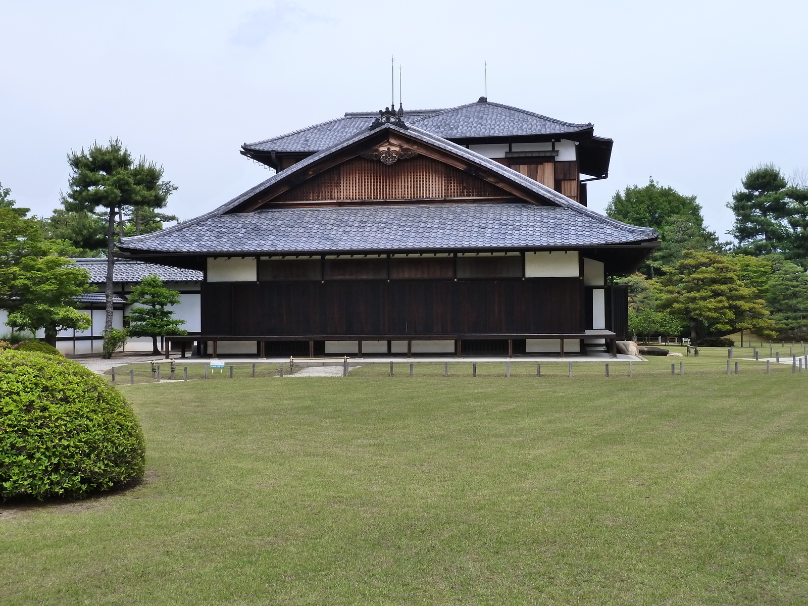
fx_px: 1214
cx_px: 404
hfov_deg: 36.8
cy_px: 303
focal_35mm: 52
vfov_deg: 28.0
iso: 200
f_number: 4.5
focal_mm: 8.5
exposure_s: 1/500
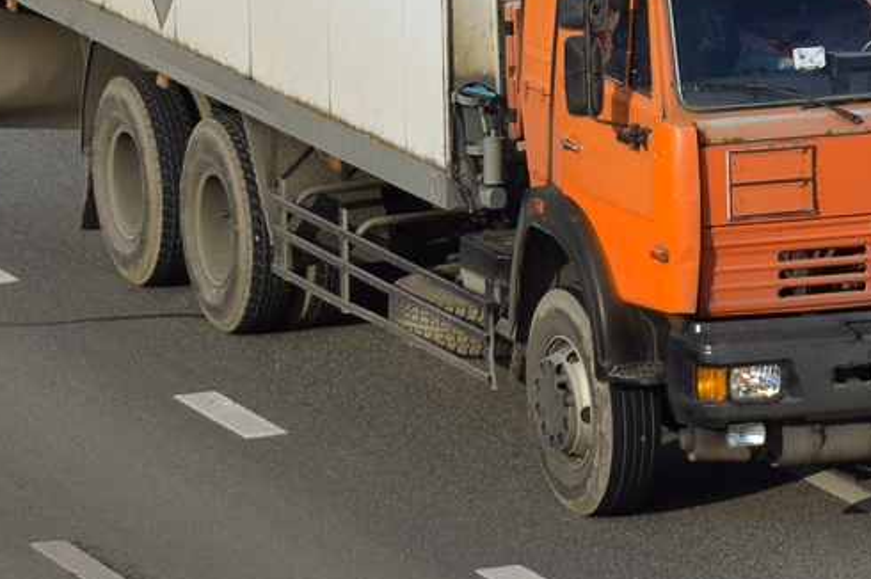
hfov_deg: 10.1
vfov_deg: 6.8
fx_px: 4889
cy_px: -20
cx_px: 754
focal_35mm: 202
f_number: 5.6
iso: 200
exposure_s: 1/1250
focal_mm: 55
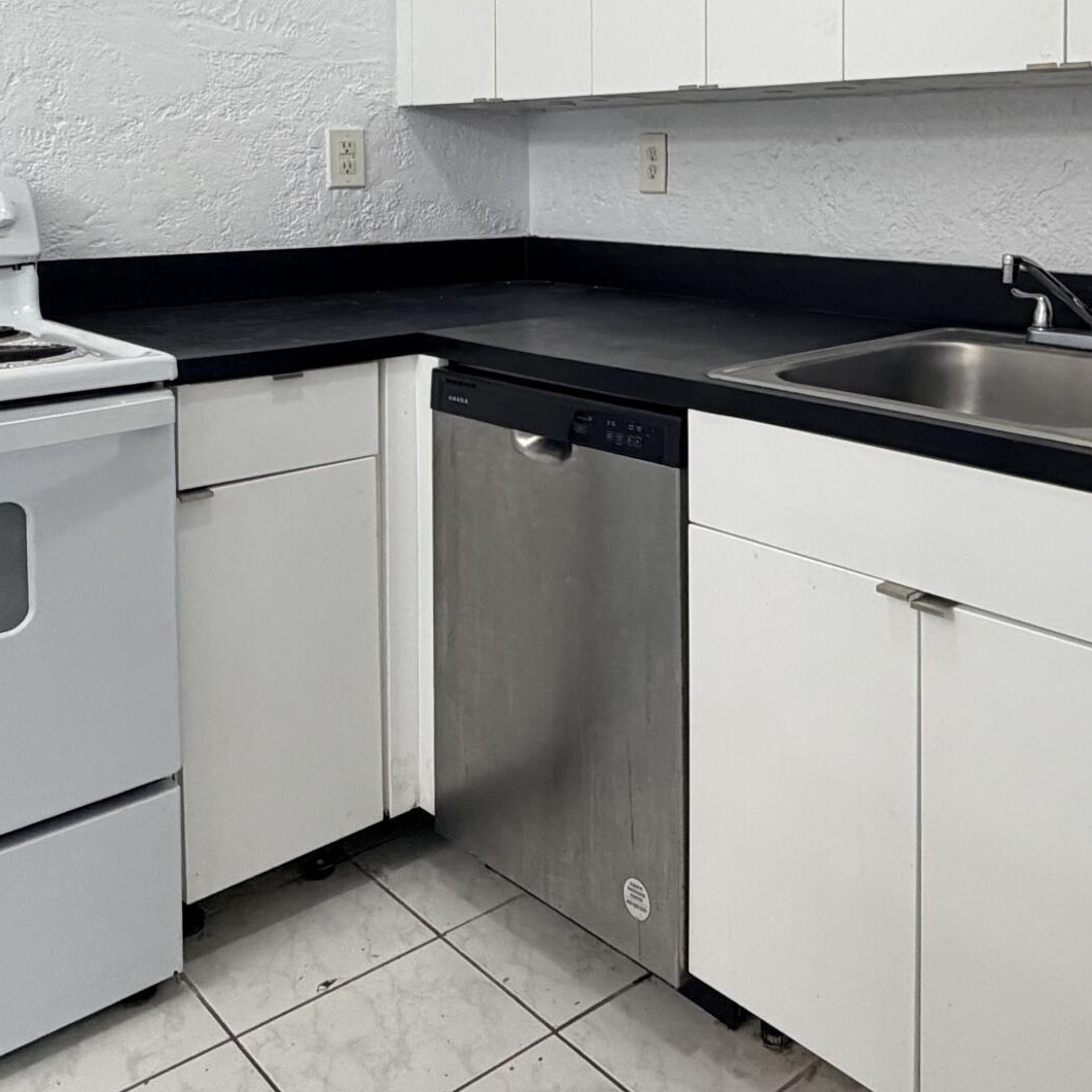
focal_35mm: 35
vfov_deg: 44.8
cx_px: 862
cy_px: 211
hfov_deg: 45.0
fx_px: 1249
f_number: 2.2
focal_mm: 2.22
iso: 200
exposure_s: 1/60
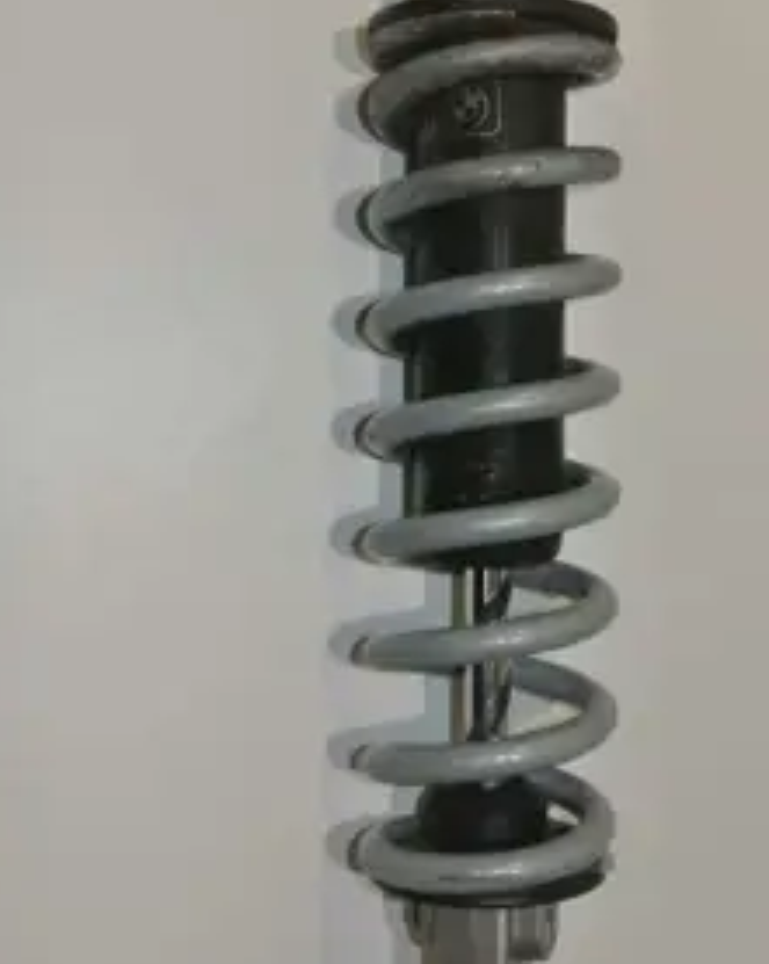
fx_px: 1510
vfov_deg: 35.3
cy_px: 397
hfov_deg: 28.5
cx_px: 452
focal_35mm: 53
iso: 200
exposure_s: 1/60
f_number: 4.5
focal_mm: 11
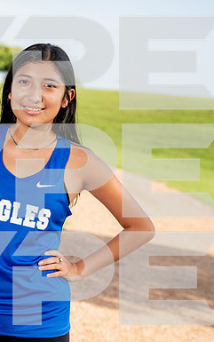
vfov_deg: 19.6
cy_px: 171
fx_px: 988
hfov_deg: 12.2
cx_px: -2
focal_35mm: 106
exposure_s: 1/250
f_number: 4
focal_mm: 69
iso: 100
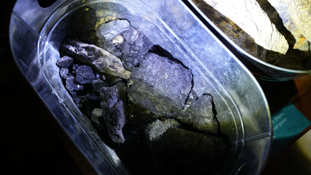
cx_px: 156
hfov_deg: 54.0
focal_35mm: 37
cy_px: 98
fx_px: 305
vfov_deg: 32.0
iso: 400
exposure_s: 1/40
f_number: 2.8
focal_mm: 35
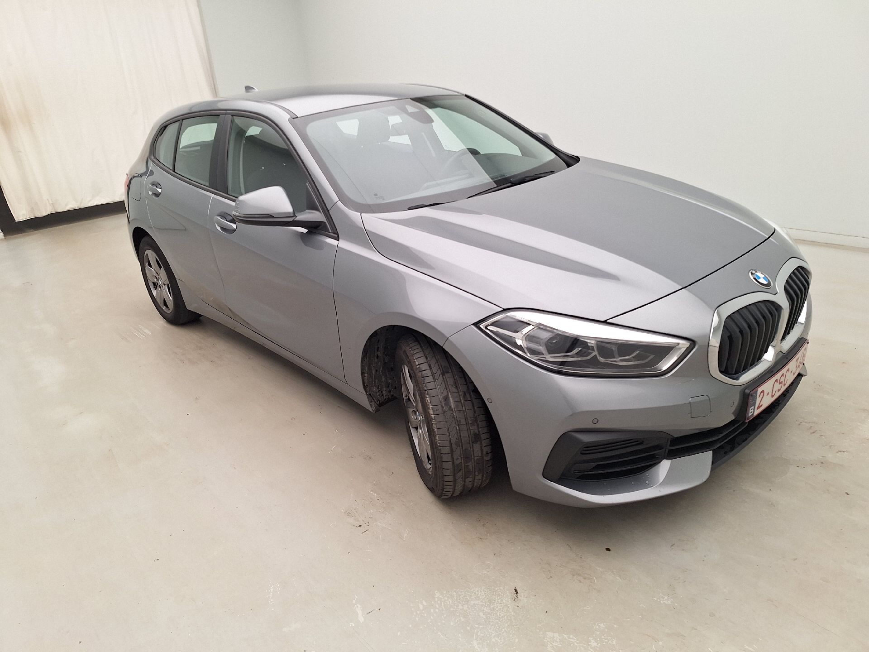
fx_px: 577
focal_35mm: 23
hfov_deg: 73.9
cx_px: 434
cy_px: 326
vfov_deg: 58.9
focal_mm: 5.54
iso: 50
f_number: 1.8
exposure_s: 1/100
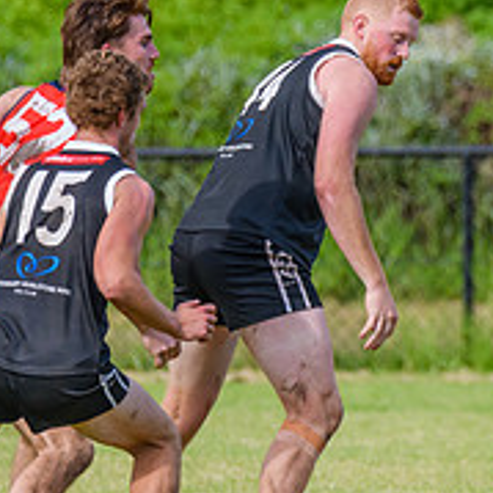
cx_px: 384
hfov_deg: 0.9
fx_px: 30615
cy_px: 99
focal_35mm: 1900
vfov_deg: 0.9
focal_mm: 550
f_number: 6.3
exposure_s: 1/2000
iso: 1400
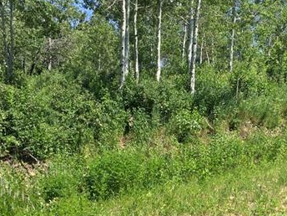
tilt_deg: +3.3
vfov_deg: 26.6
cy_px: 167
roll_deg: -2.6
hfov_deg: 34.7
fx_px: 448
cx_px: 218
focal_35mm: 54
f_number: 2.2
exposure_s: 1/1068
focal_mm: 4.15
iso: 32
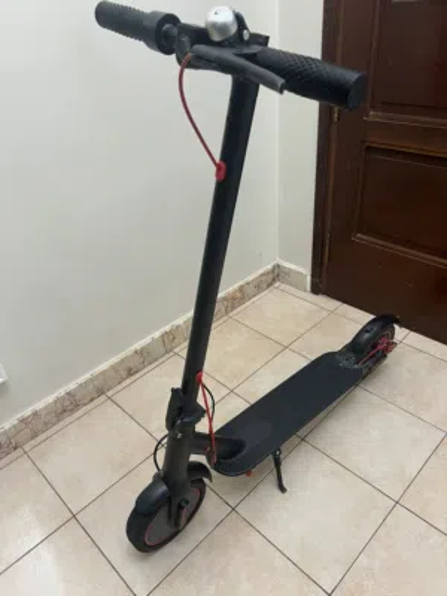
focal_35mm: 26
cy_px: 298
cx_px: 224
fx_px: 448
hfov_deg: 53.1
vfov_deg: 67.3
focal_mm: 5.7
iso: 125
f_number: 1.5
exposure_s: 1/50
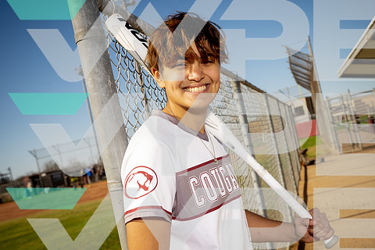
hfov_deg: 38.1
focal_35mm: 52
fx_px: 542
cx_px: 207
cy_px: 135
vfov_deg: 26.0
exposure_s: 1/250
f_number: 7.1
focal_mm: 43
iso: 100
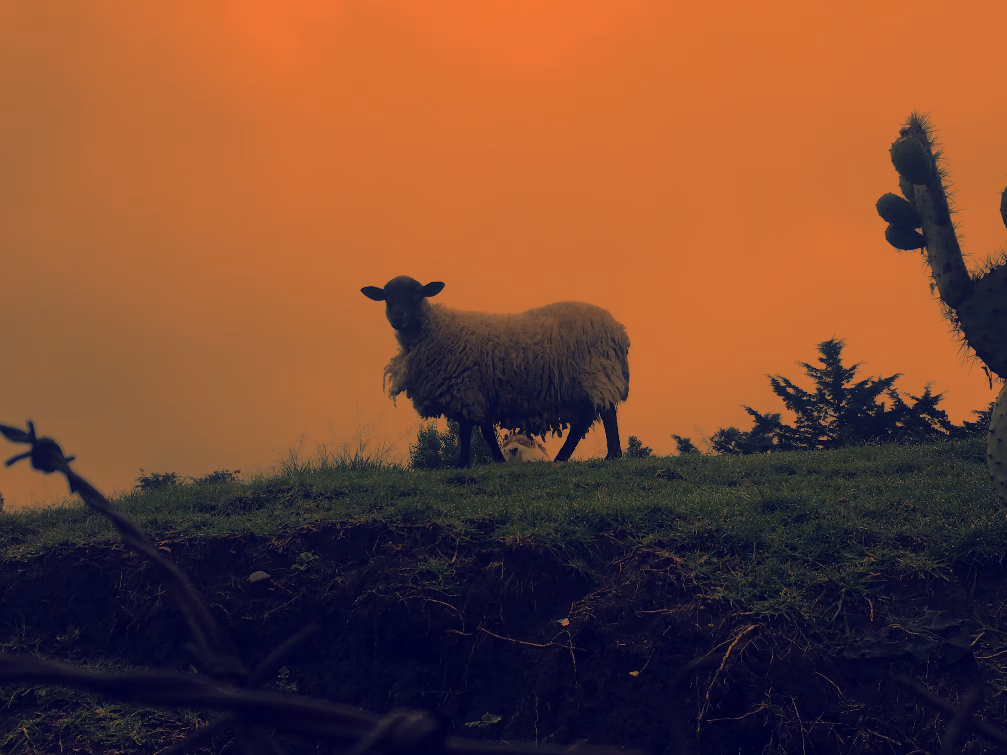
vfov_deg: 48.2
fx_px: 844
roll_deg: +1.5
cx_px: 504
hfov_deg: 61.7
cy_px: 378
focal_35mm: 29
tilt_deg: +14.6
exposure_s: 1/224
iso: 25
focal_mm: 4.15
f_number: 2.2
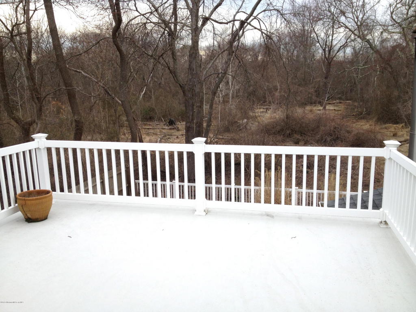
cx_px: 208
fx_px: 421
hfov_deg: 52.6
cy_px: 156
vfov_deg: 40.7
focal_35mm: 35
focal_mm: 4.28
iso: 50
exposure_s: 1/541
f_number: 2.4
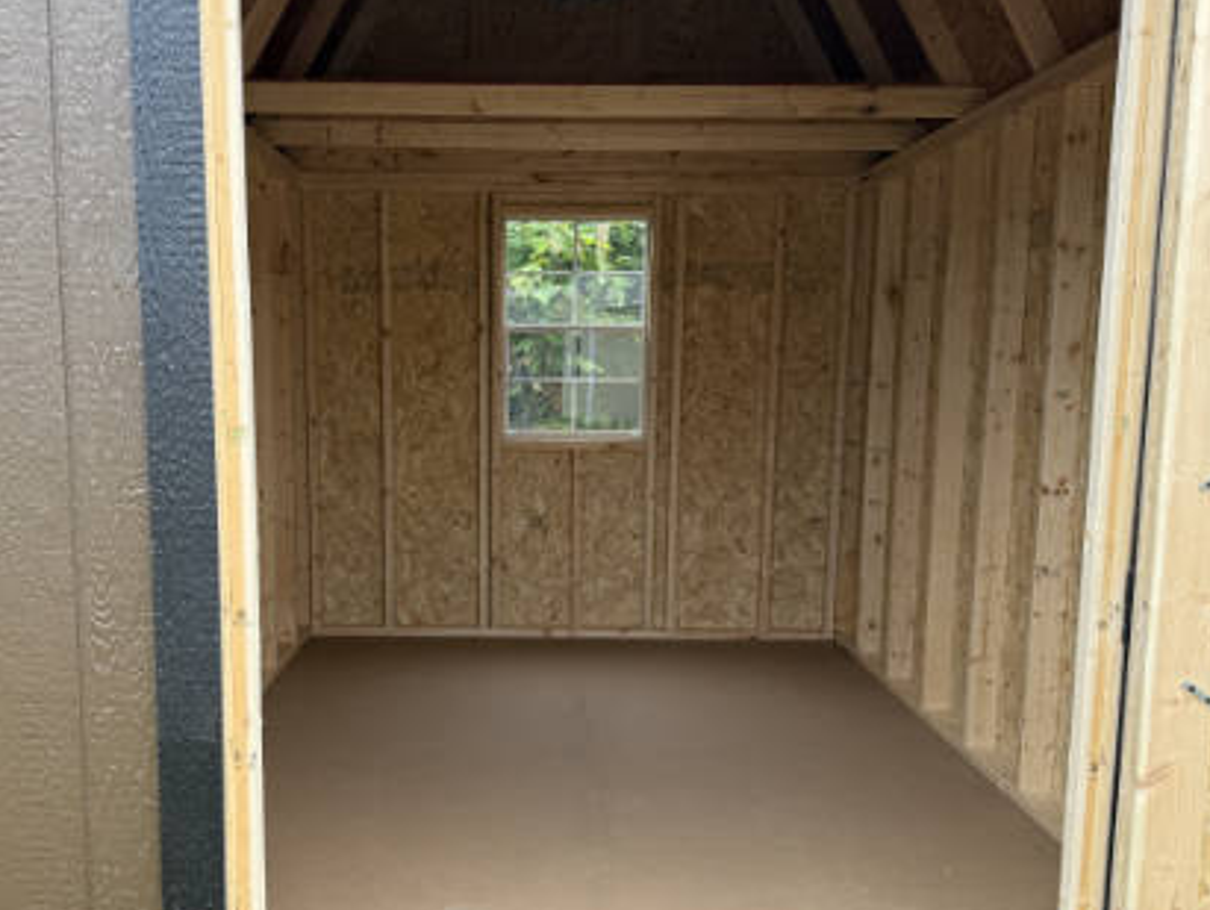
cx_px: 527
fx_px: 1224
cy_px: 533
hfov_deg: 52.4
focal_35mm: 35
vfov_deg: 40.6
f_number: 1.8
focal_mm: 6.8
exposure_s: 1/405
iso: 80
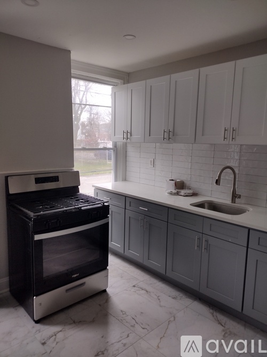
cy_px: 178
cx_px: 134
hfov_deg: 51.3
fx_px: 278
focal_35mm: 27
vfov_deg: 65.3
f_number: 1.7
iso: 164
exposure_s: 1/120
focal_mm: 4.71
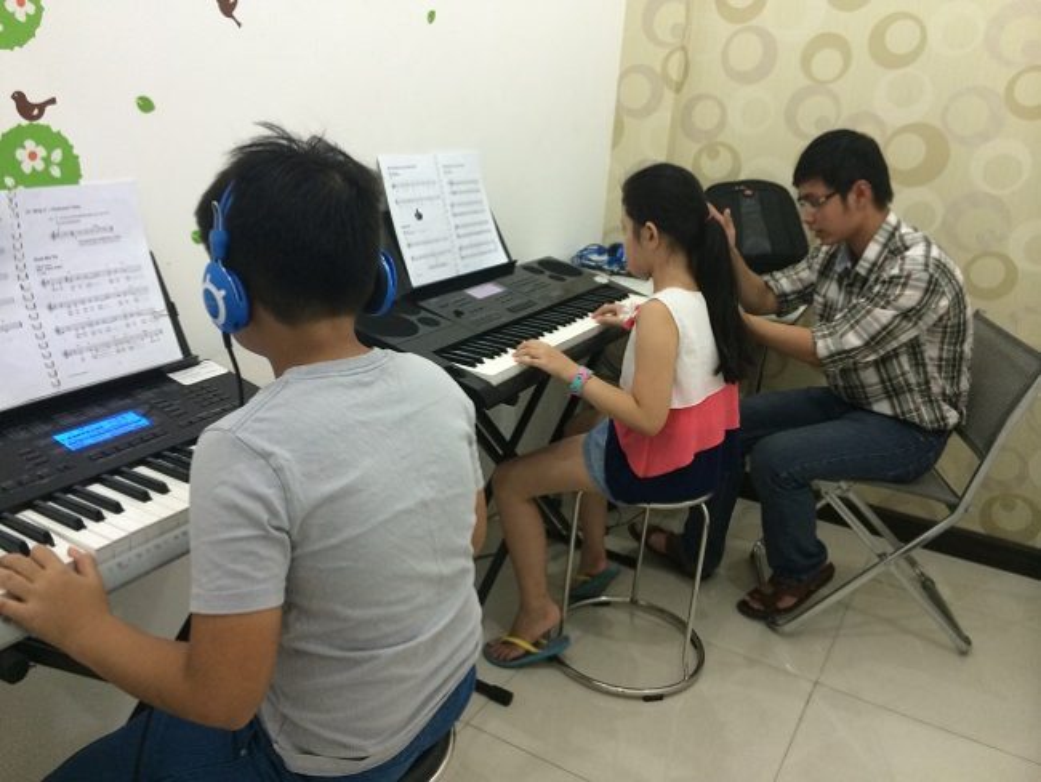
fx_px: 903
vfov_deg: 46.8
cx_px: 520
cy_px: 391
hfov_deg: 59.9
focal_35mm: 30
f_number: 2.2
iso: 200
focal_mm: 4.12
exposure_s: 1/33
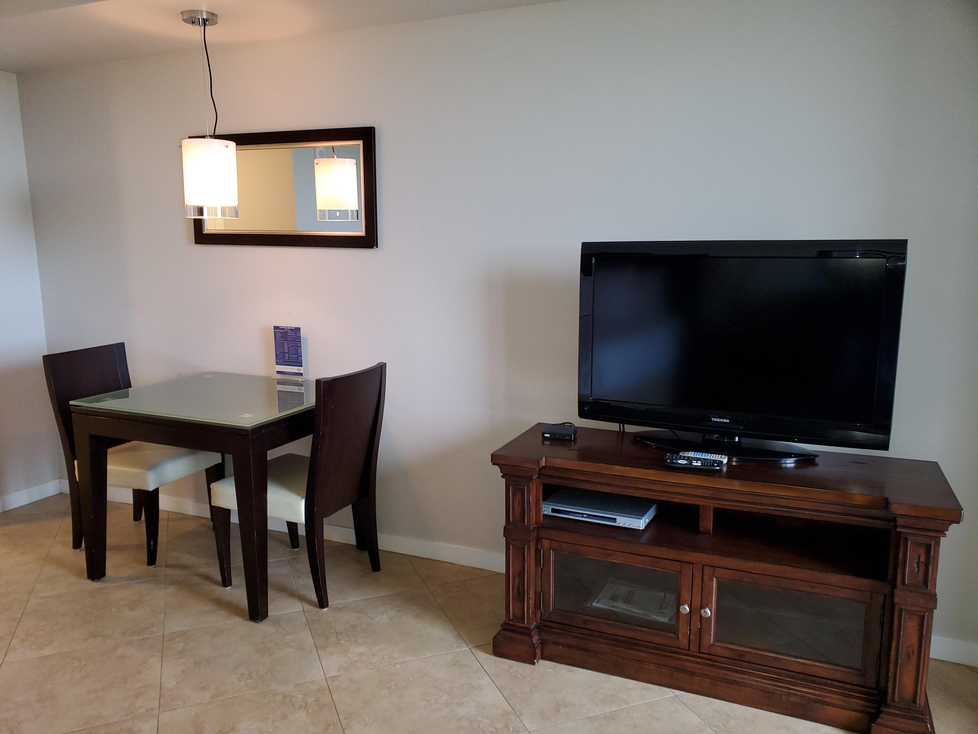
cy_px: 367
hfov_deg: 67.3
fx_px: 735
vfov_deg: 53.1
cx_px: 489
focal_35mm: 26
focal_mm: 4.3
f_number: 2.4
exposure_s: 1/24
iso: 125
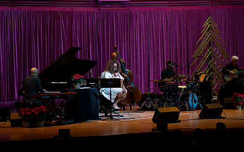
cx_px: 133
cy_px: 73
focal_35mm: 101
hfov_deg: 20.6
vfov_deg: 13.0
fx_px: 672
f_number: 5
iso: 2500
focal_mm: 88
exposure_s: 1/320
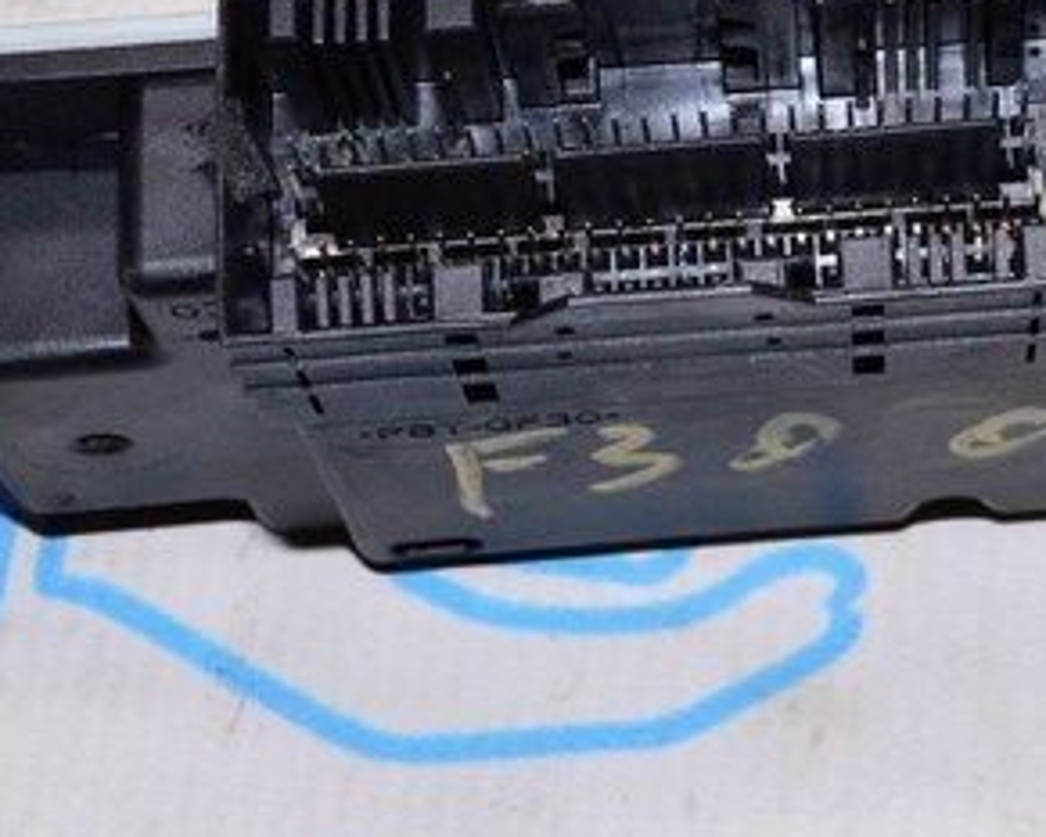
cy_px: 257
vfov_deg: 14.1
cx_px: 949
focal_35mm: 109
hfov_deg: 17.3
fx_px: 3376
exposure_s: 1/200
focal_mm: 22
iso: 1600
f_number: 8
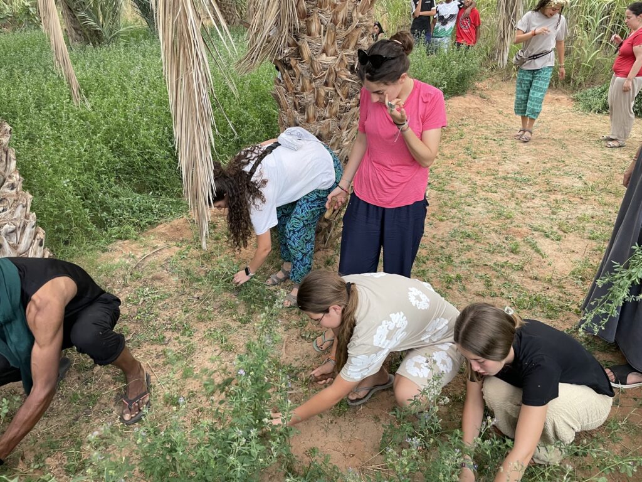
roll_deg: +1.7
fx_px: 482
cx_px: 321
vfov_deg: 53.1
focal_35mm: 26
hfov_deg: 67.3
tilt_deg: -27.2
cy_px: 241
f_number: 1.6
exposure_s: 1/99
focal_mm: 4.2
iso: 125
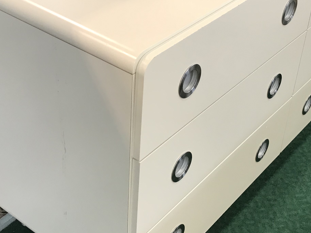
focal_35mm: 62
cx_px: 169
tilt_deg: -32.8
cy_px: 74
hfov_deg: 31.2
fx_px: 557
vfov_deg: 23.5
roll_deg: -4.5
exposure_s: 1/33
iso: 32
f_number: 1.8
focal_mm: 3.99
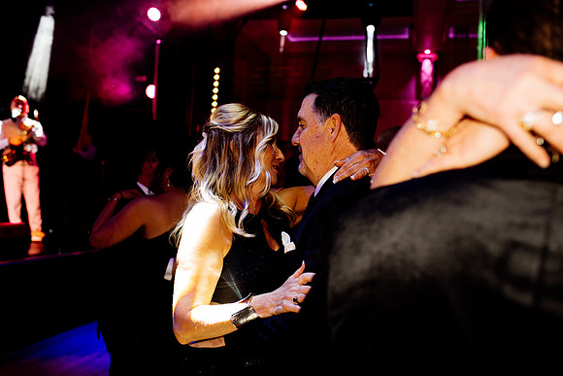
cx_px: 282
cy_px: 188
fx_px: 547
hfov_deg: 54.4
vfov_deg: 37.9
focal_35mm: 35
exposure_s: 1/200
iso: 1000
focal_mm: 35
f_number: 2.8
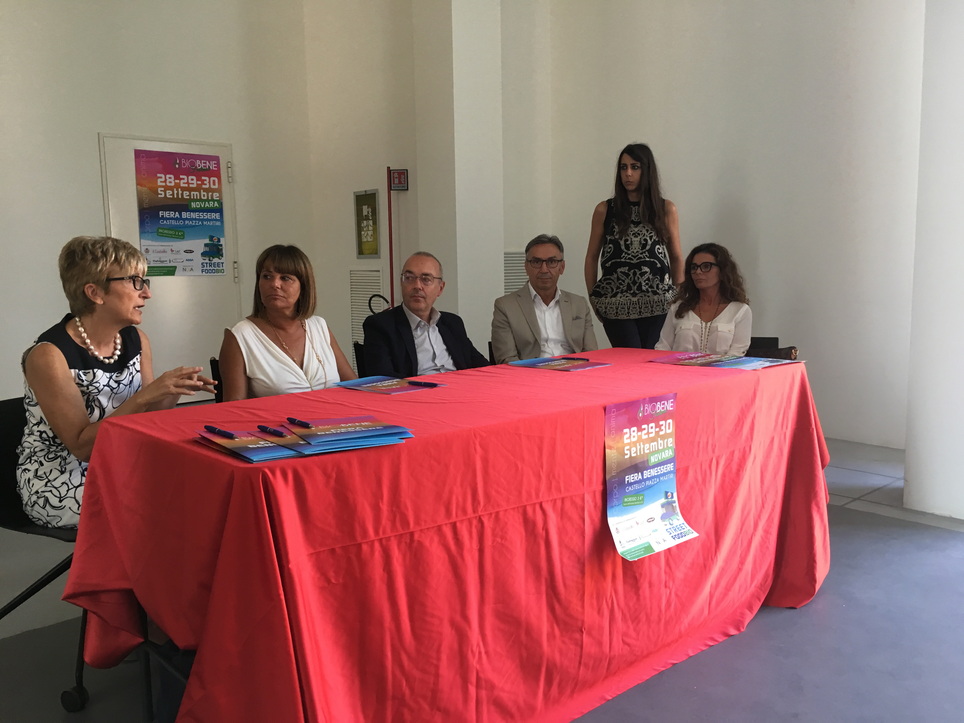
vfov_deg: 48.2
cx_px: 482
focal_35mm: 29
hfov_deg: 61.7
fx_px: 808
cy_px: 362
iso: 50
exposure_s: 1/33
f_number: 2.2
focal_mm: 4.15
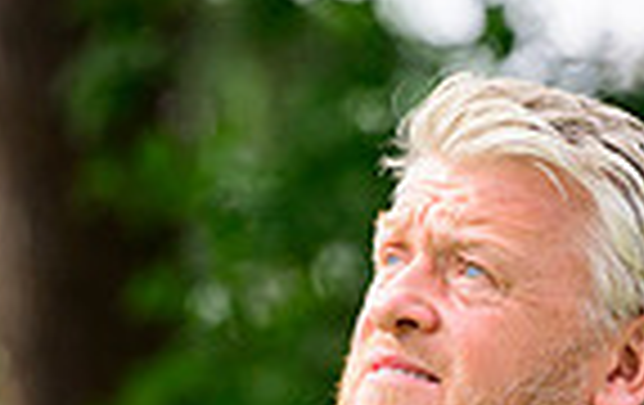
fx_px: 14508
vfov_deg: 1.6
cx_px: 45
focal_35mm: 825
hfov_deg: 2.5
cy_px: 826
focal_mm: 200
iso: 640
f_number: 5
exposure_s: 1/1250
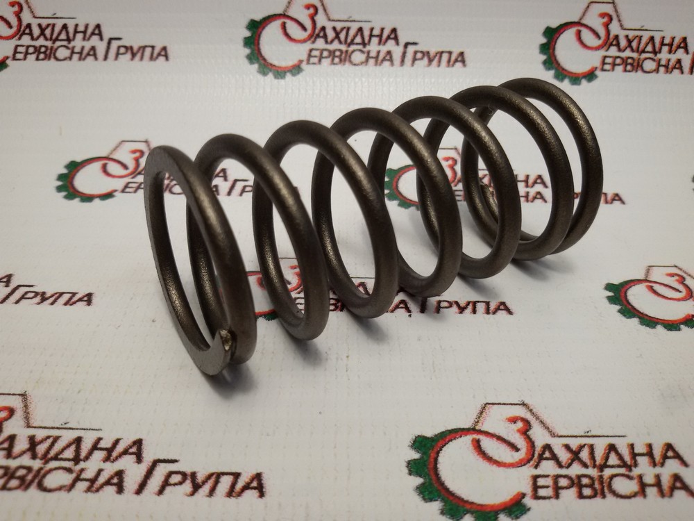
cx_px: 347
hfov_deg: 58.4
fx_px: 622
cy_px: 260
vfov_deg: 45.4
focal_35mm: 31
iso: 50
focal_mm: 2.93
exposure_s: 1/100
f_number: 2.4
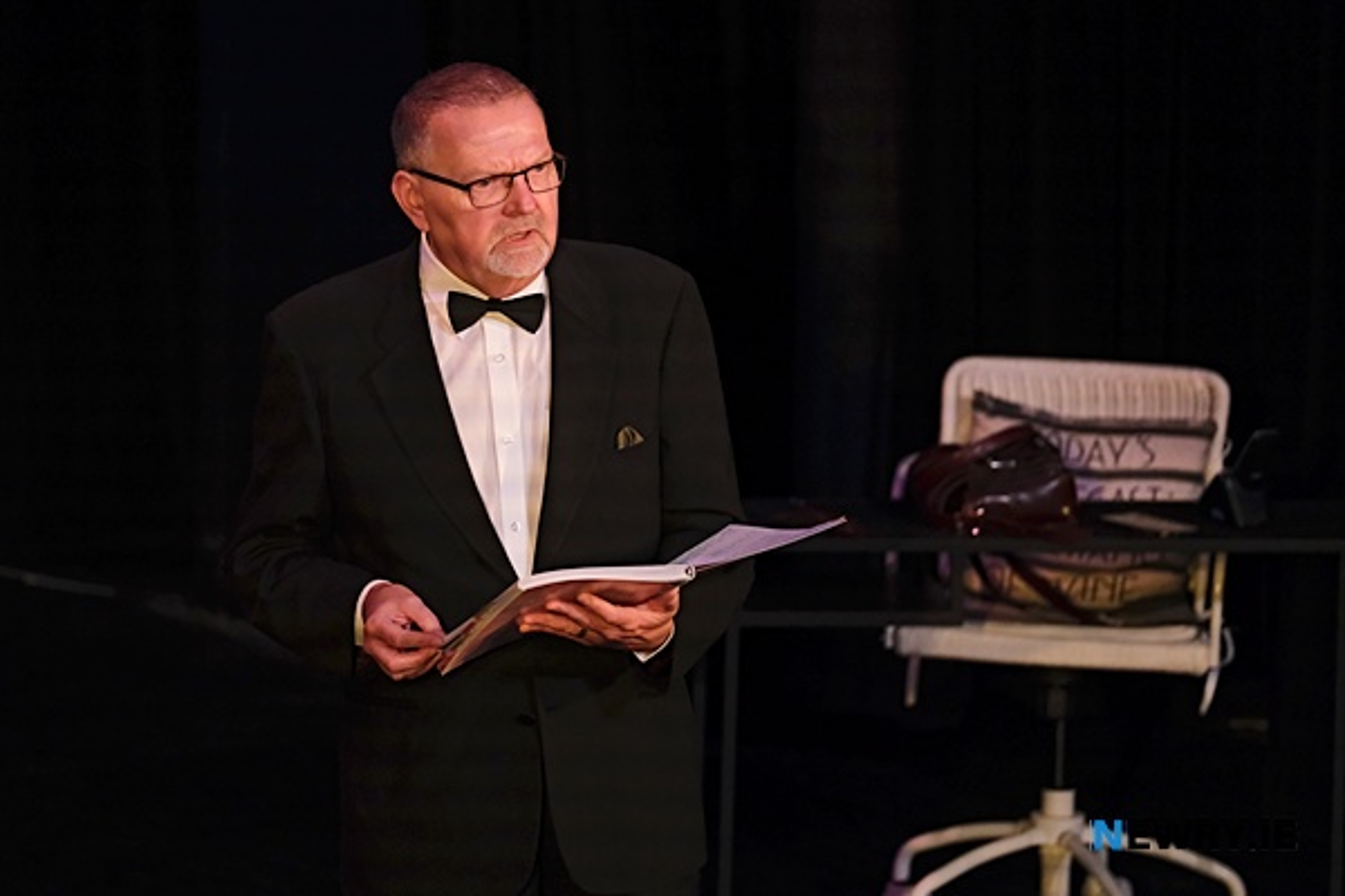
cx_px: 672
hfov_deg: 9.8
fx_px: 7845
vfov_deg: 6.5
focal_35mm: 210
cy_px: 448
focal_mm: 140
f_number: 2.8
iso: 3200
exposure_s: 1/500
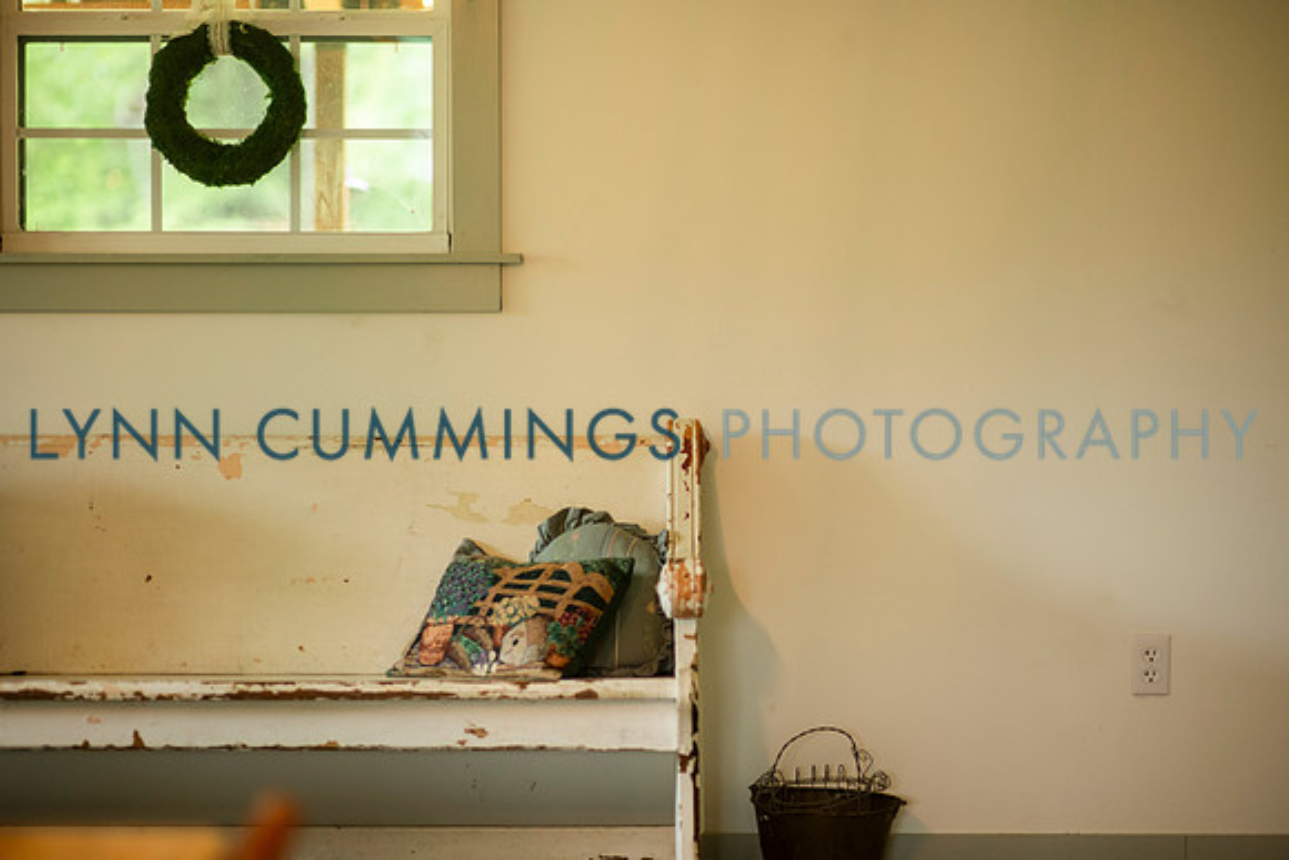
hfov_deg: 23.5
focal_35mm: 87
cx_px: 652
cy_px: 424
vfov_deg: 15.8
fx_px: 3099
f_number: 1.6
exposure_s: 1/320
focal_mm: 85
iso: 500
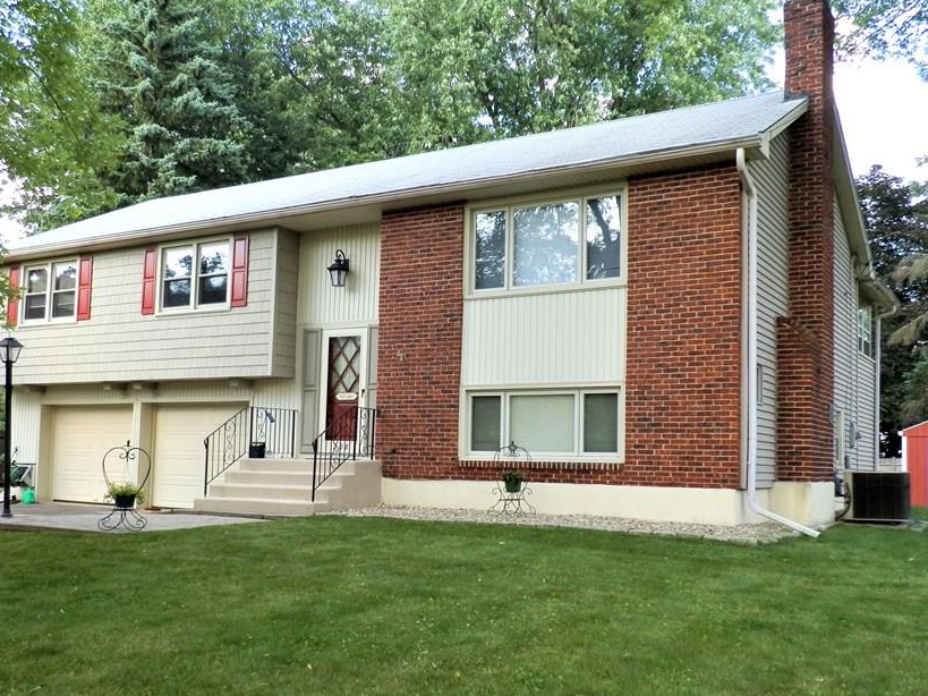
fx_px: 938
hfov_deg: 52.6
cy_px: 394
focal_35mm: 35
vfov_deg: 40.6
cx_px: 458
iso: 80
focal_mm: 5
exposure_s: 1/100
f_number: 3.3
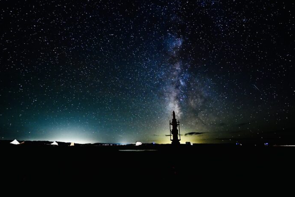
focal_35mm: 15
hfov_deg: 100.4
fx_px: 123
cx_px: 141
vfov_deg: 77.2
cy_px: 95
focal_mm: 14
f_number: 4
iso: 5000
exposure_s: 30
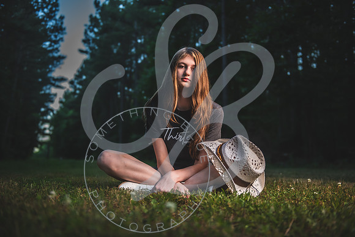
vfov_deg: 35.1
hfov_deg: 50.7
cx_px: 178
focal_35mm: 38
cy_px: 118
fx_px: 375
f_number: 2.8
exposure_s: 1/320
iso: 500
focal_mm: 38
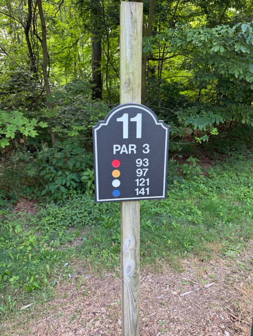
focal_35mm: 24
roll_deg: +0.4
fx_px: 234
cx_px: 126
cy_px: 168
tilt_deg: -15.6
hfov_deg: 56.8
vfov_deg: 71.6
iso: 125
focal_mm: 6.76
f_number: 1.78
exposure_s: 1/121
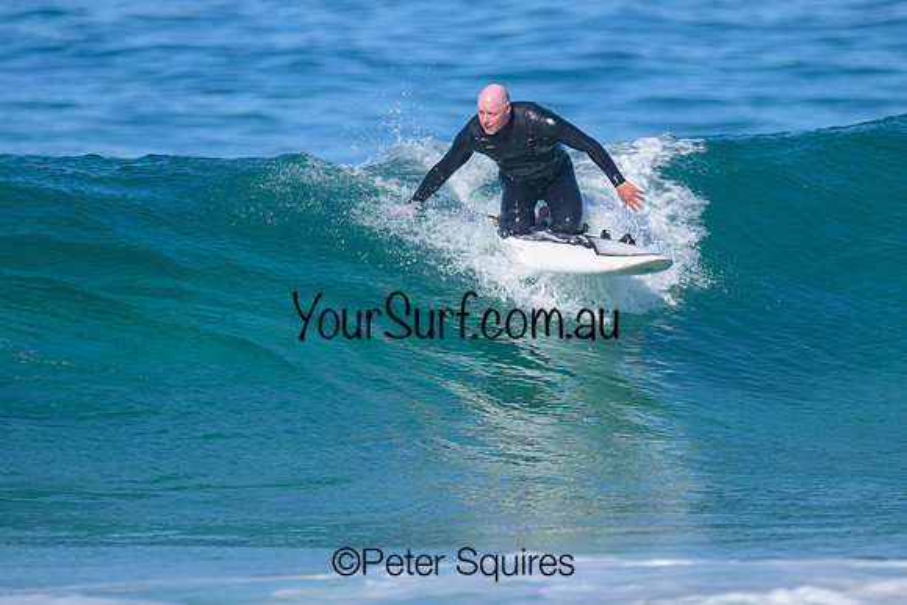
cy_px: 240
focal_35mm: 1101
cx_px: 454
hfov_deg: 1.9
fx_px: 27739
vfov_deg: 1.2
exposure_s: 1/2000
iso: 280
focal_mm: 800
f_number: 6.3
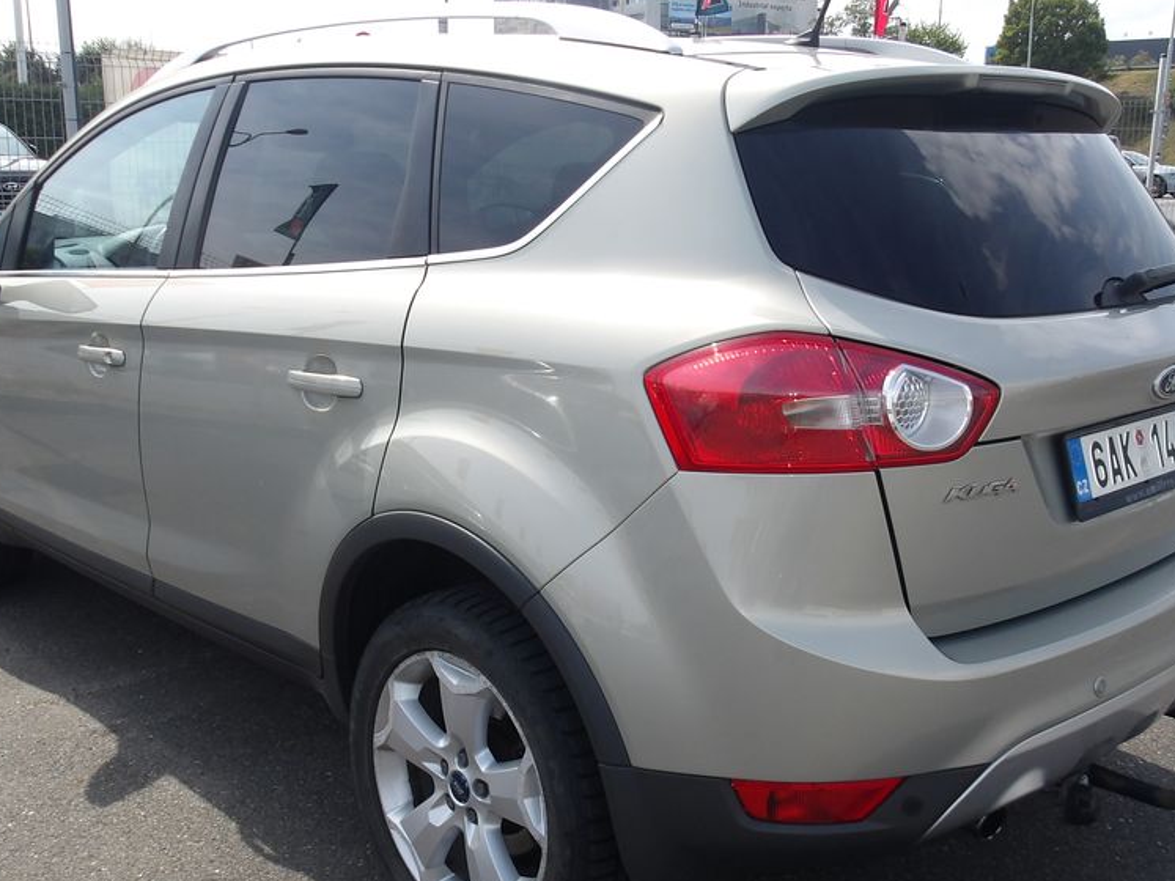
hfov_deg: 50.1
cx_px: 580
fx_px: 1256
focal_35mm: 37
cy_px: 464
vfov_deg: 38.6
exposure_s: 1/85
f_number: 10.4
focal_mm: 4.9
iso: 100
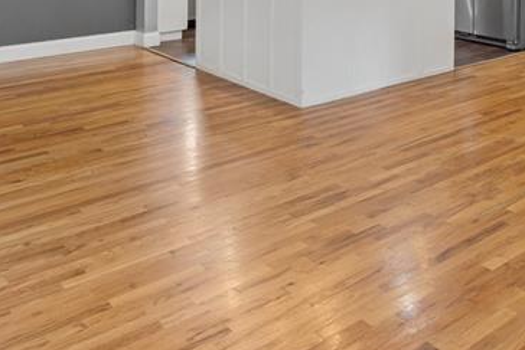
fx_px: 656
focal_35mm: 45
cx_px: 412
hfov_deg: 41.9
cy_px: -89
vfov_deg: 26.1
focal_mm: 16
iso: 200
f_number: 6.3
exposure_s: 1/2.5
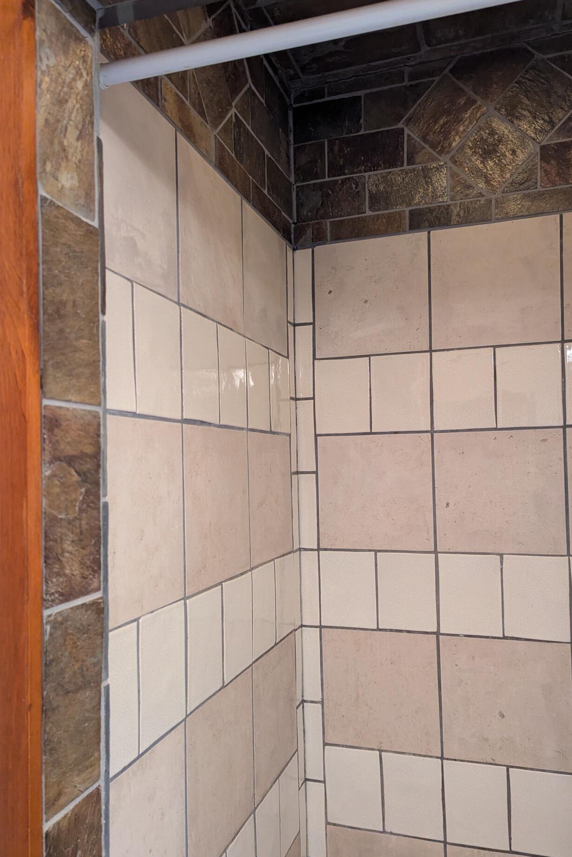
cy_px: 455
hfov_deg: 47.9
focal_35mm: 27
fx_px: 643
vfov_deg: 67.3
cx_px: 276
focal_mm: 6.81
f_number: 1.85
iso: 1008
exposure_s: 1/120
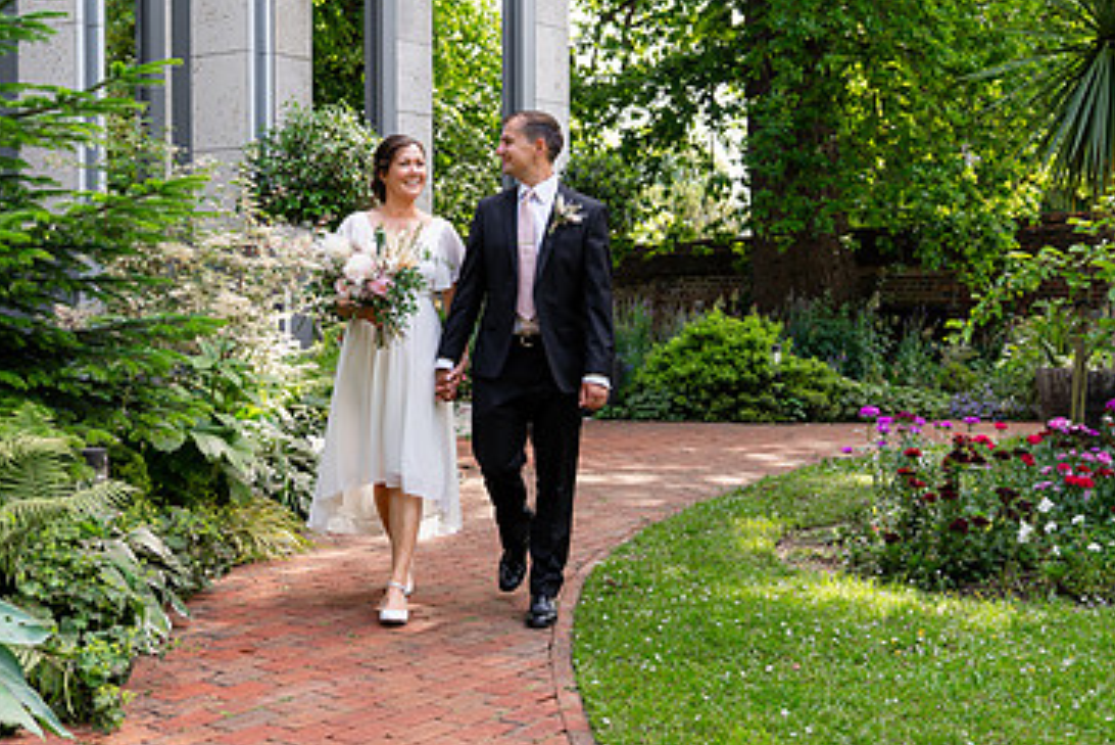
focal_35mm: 51
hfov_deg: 38.7
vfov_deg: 26.5
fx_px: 1580
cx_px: 437
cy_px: 320
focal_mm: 31
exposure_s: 1/250
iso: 125
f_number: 3.5
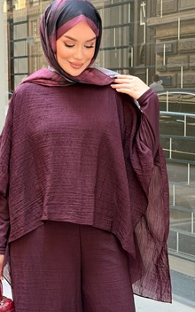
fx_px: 655
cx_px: 69
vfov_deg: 26.8
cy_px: 138
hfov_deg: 16.9
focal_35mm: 77
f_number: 1.78
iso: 80
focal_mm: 6.76
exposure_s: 1/121
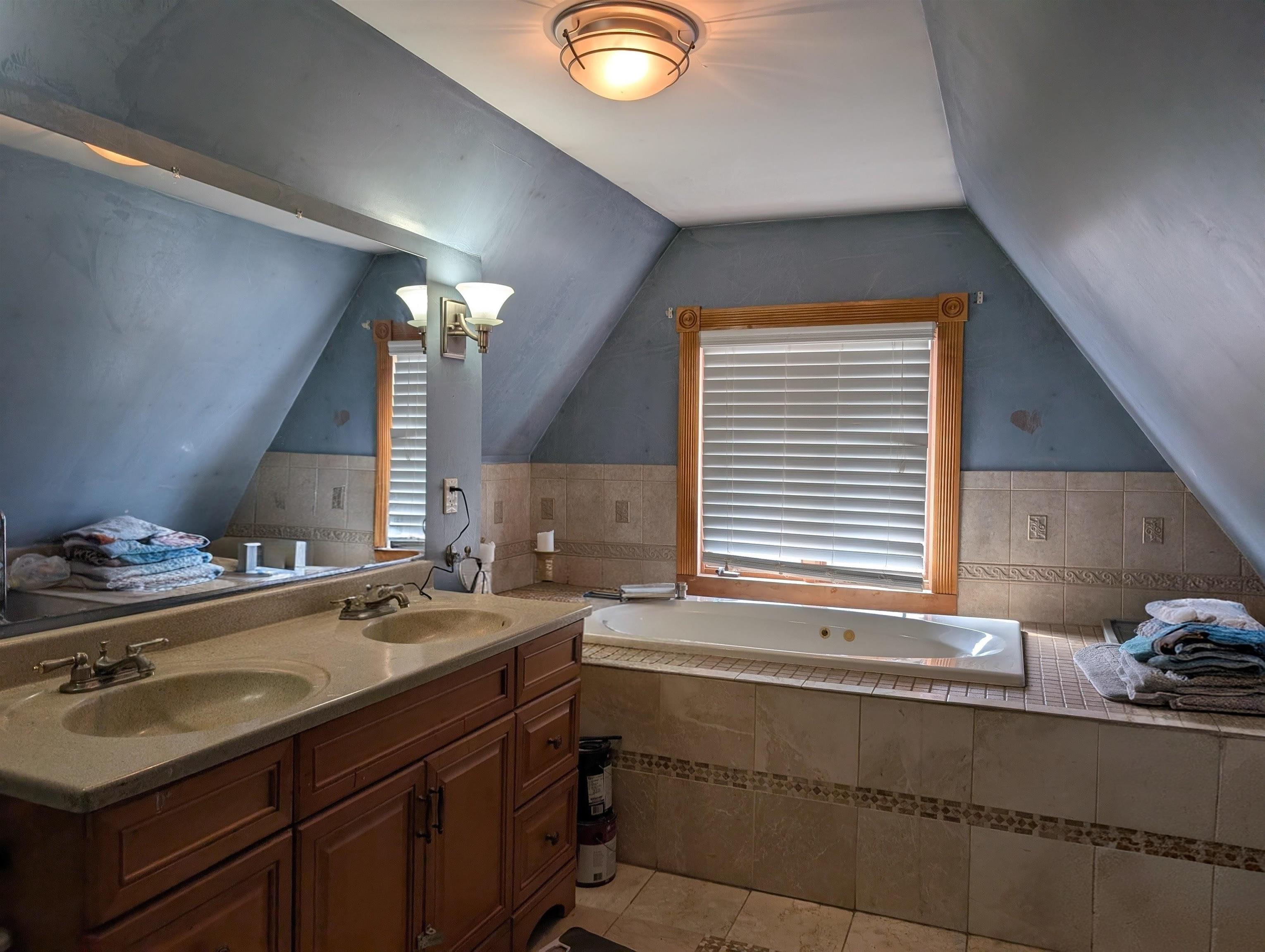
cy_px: 476
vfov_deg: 56.9
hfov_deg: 71.5
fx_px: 878
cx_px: 632
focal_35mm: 24
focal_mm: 6.9
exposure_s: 1/40
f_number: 1.68
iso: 21
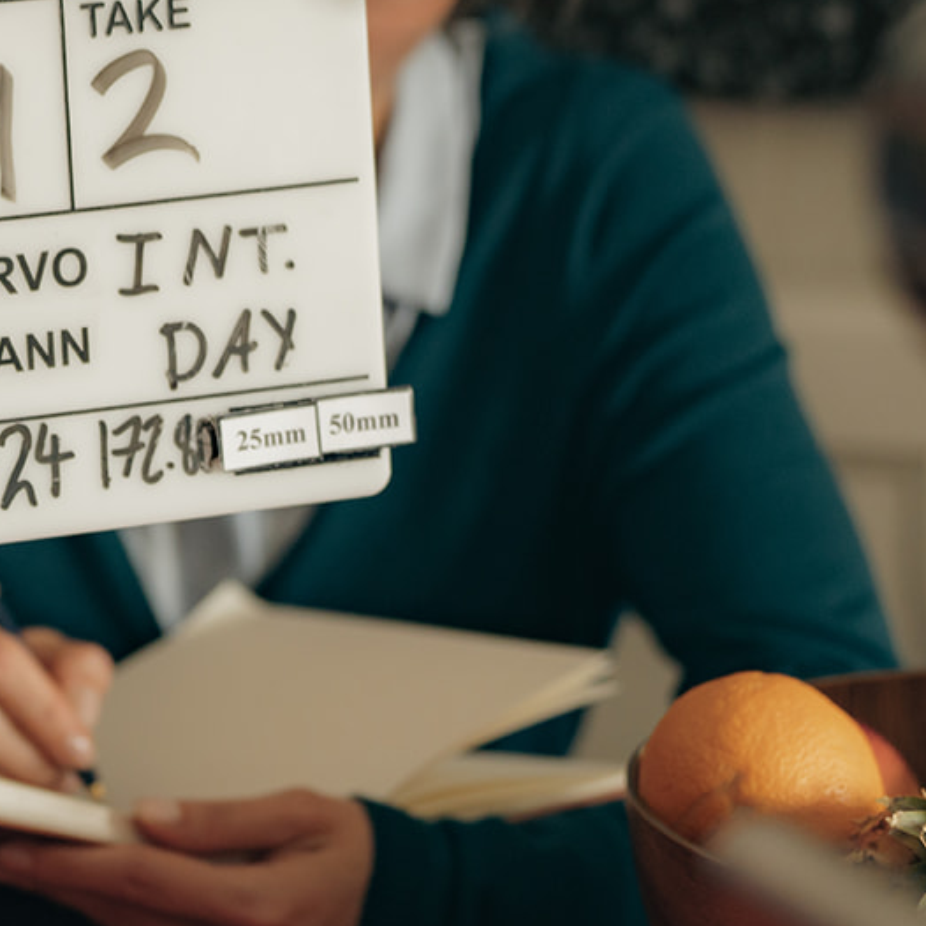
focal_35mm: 181
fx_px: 5478
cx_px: -195
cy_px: 55
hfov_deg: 9.5
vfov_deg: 9.6
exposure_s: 1/100
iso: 640
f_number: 2.8
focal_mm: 70
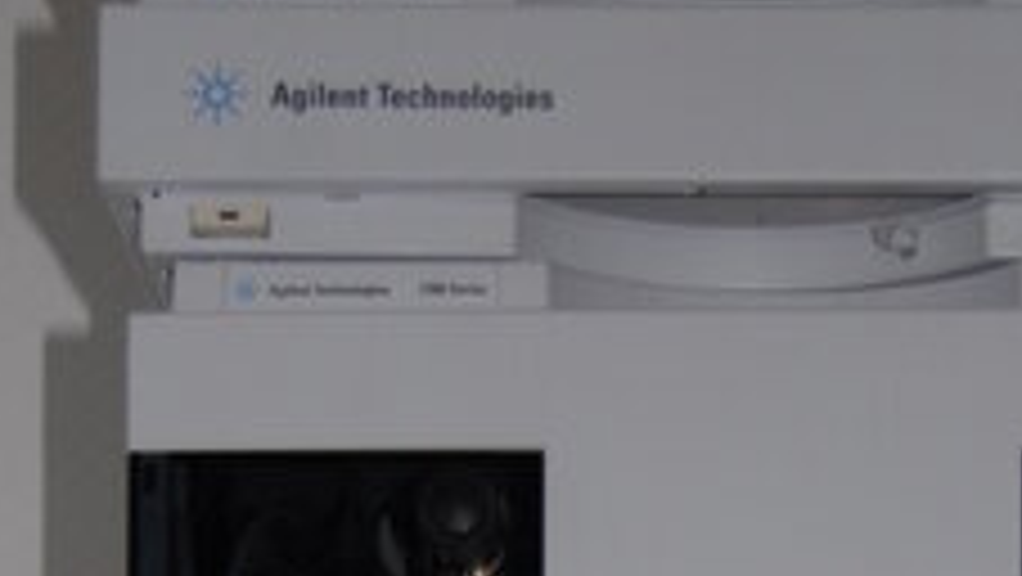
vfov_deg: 6.6
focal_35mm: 172
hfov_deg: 12.5
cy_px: 1566
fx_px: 4660
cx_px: 594
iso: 400
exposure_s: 1/160
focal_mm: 31
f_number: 4.2
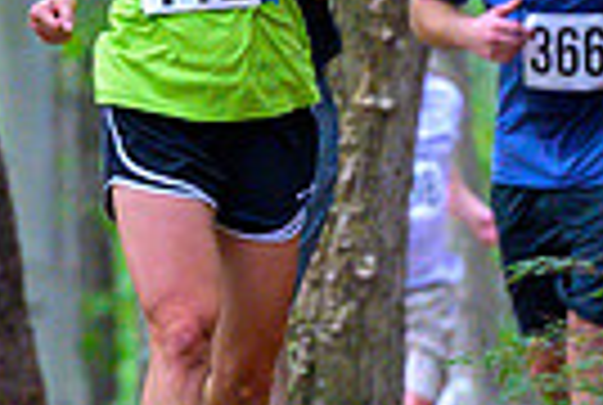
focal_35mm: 841
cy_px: 45
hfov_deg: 2.4
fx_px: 14118
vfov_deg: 1.6
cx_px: 464
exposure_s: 1/200
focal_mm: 195
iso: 8000
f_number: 4
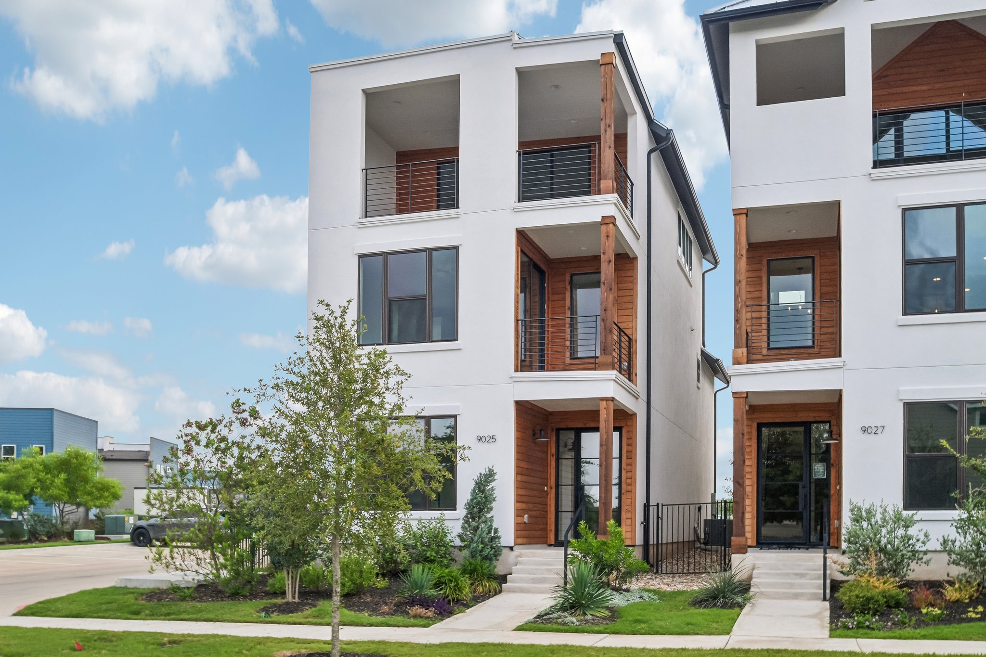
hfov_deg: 57.2
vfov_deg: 40.0
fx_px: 904
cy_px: 328
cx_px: 493
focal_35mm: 33
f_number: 8
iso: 400
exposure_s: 1/320
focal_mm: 22
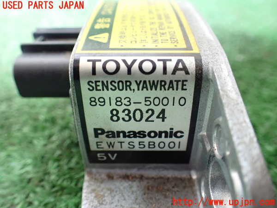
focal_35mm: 30
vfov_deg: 46.8
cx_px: 138
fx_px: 240
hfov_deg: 60.0
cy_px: 104
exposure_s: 1/50
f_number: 2.3
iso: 800
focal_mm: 5.4
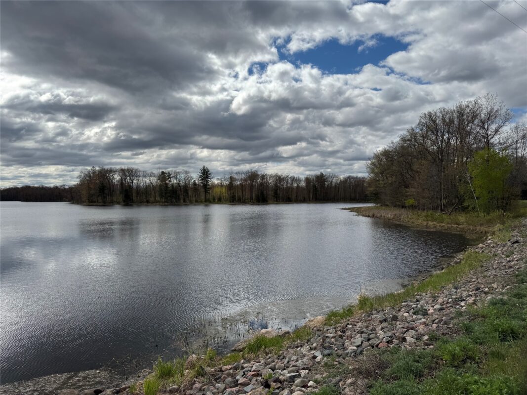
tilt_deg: -0.6
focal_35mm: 24
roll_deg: -0.2
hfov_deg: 71.6
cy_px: 198
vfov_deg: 56.8
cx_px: 264
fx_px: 365
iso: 80
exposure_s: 1/10417
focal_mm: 6.76
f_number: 1.78
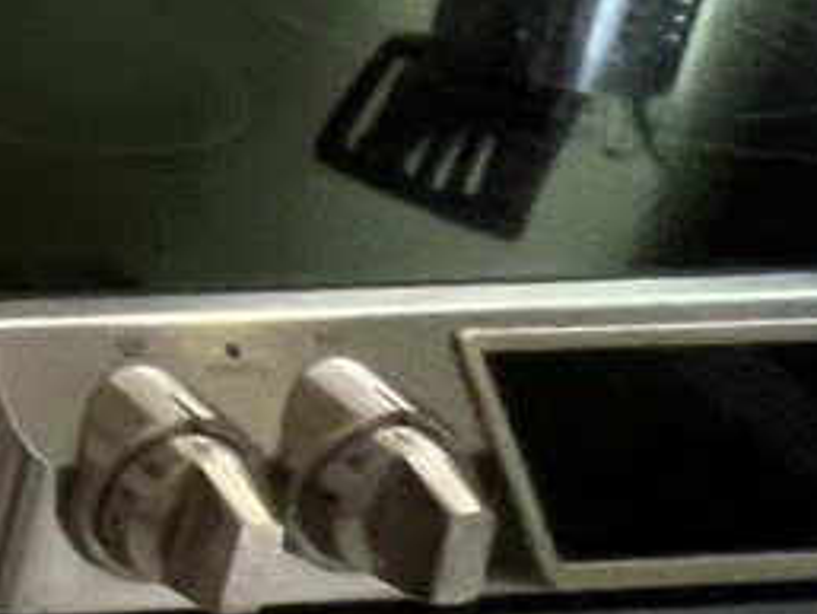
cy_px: -442
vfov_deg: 15.9
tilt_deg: -15.9
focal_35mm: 81
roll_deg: -2.5
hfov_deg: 11.9
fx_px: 1913
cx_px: -1580
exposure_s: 1/120
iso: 200
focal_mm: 1.57
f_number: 1.8
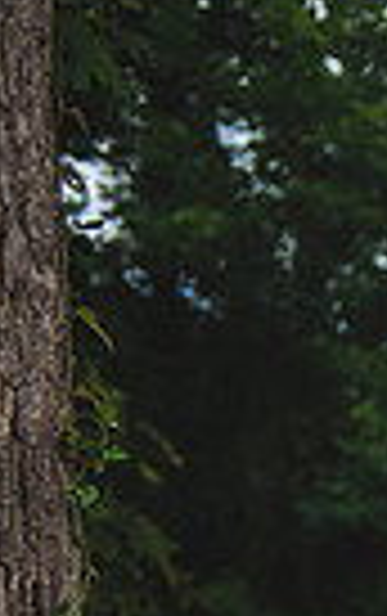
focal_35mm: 164
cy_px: 771
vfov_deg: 12.4
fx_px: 2759
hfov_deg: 6.9
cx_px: 1282
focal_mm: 38
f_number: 2.8
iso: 100
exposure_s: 1/250
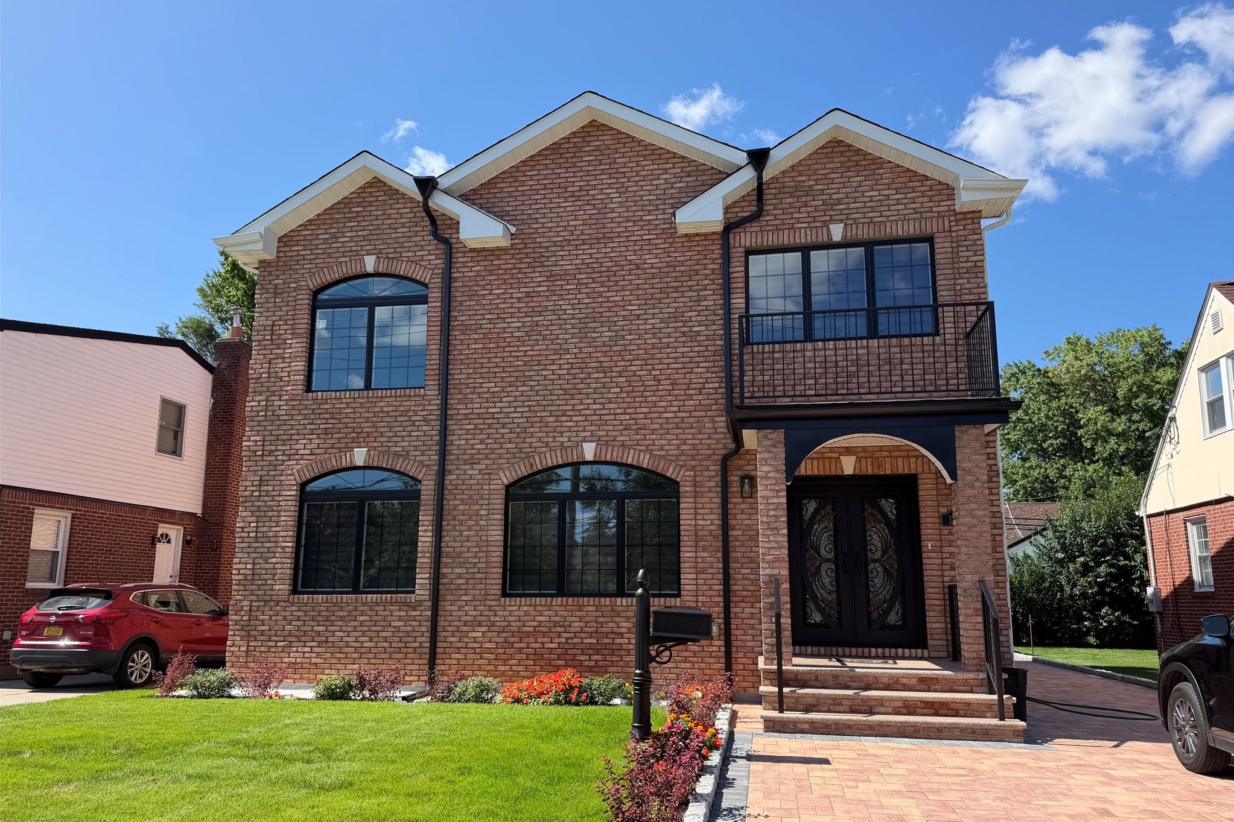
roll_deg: +0.0
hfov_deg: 71.5
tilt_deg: +9.3
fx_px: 857
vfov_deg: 51.2
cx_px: 617
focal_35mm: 25
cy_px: 442
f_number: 1.78
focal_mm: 6.76
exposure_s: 1/2525
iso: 80
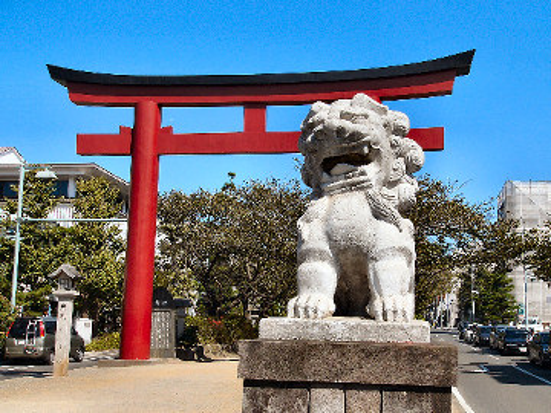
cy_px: 206
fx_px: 844
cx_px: 276
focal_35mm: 53
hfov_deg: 36.2
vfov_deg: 27.5
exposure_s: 1/1000
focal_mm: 8.8
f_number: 4
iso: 50
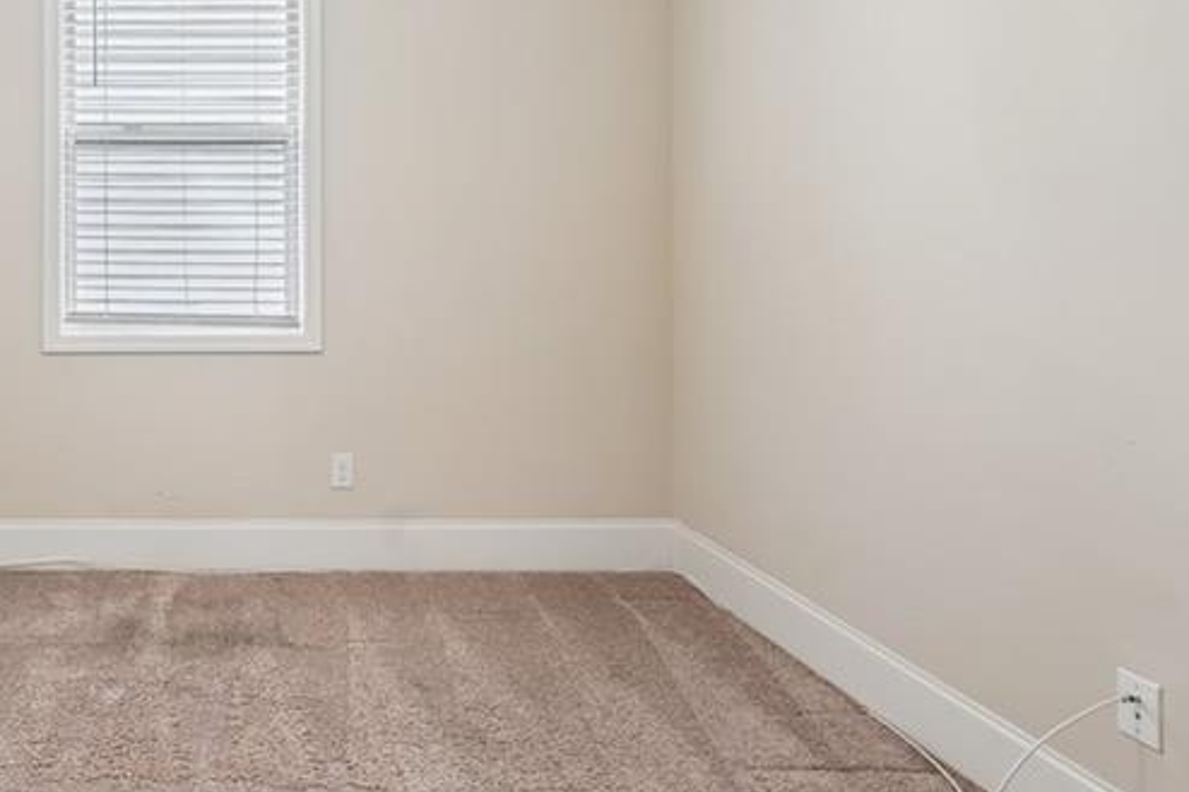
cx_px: 135
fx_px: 957
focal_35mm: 29
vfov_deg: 43.4
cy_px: 194
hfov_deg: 55.8
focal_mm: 14
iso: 320
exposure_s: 1/13
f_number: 8
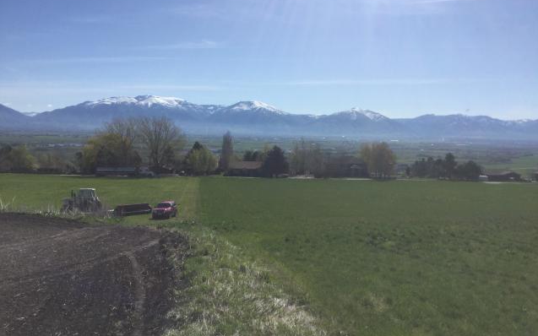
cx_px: 269
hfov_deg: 58.1
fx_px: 484
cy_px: 163
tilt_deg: -4.4
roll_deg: -1.4
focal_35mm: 33
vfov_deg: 38.3
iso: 25
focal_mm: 3.3
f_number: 2.4
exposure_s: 1/2809
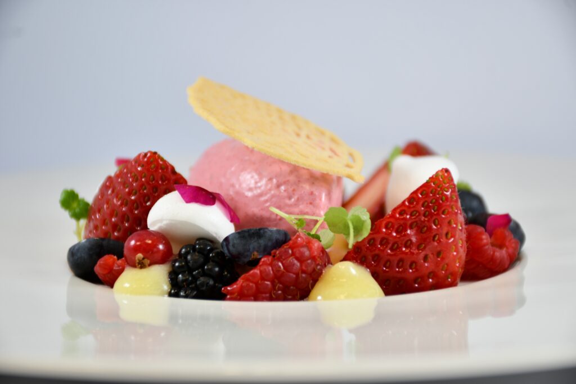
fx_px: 2272
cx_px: 288
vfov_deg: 9.7
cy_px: 192
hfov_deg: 14.4
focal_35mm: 142
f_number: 5.3
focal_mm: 95
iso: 100
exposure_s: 1/30
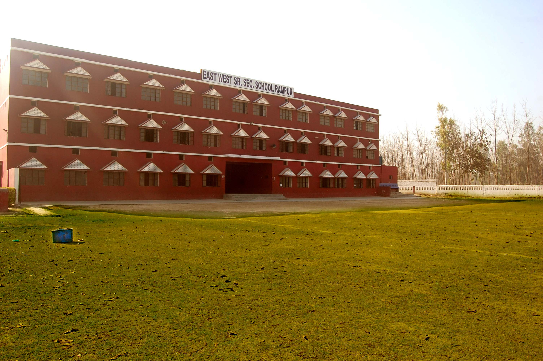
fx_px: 407
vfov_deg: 47.9
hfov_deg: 67.4
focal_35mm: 27
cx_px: 272
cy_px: 180
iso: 200
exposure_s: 1/250
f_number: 8
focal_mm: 18
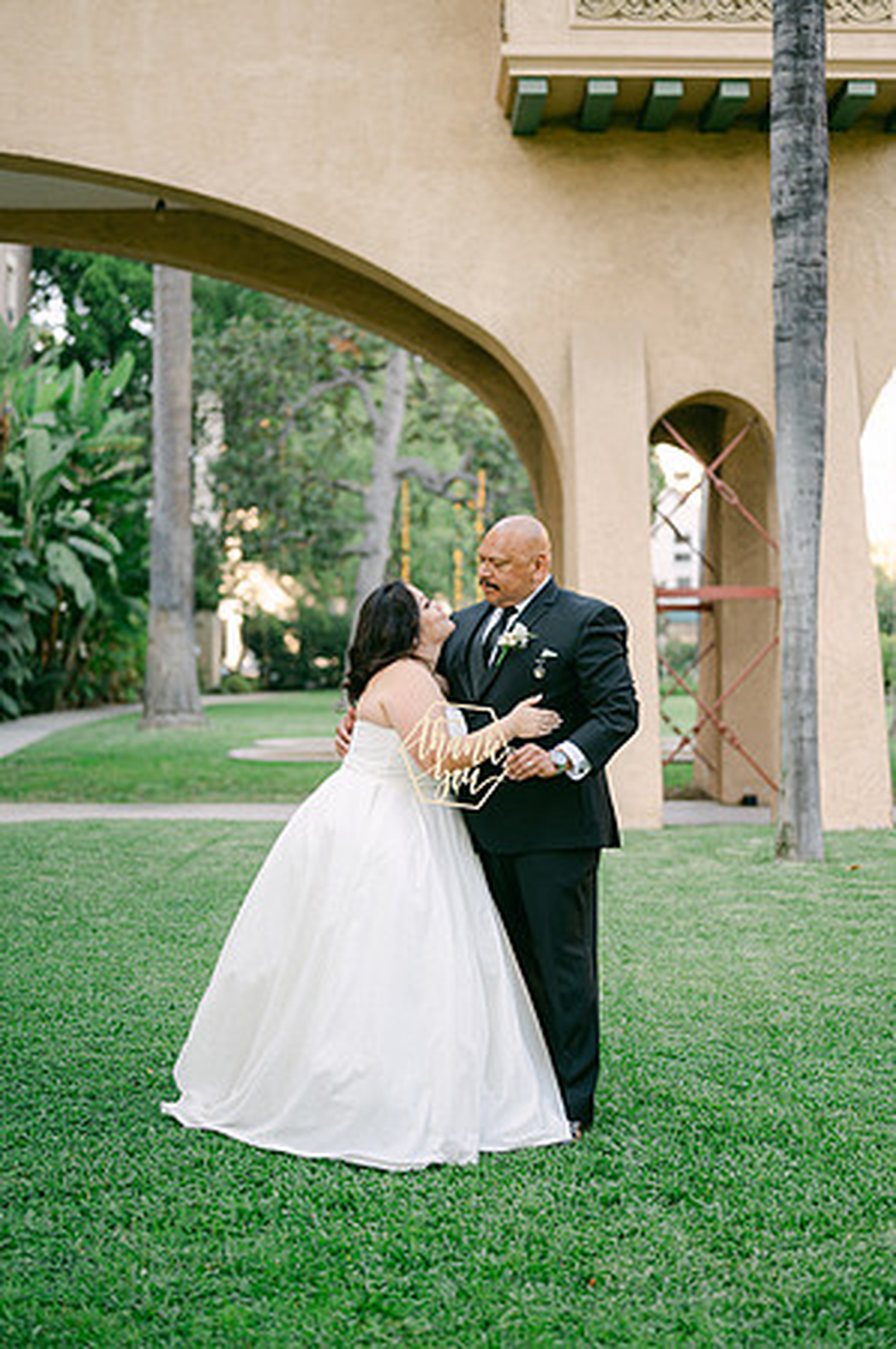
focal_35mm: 50
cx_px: 448
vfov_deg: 39.6
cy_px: 674
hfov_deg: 26.9
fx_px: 1871
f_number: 1.8
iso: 280
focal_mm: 50
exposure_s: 1/1250
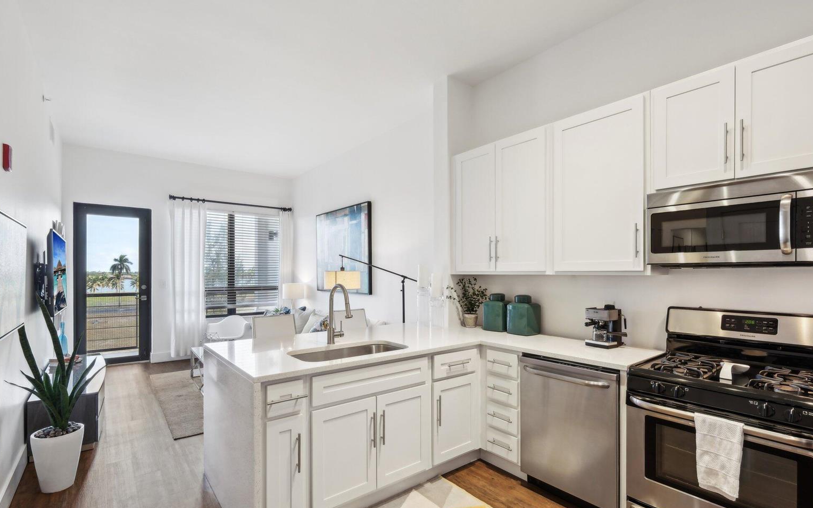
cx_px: 411
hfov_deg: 97.8
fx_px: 355
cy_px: 275
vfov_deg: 71.1
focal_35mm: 16
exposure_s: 1/18
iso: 400
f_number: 8
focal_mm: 10
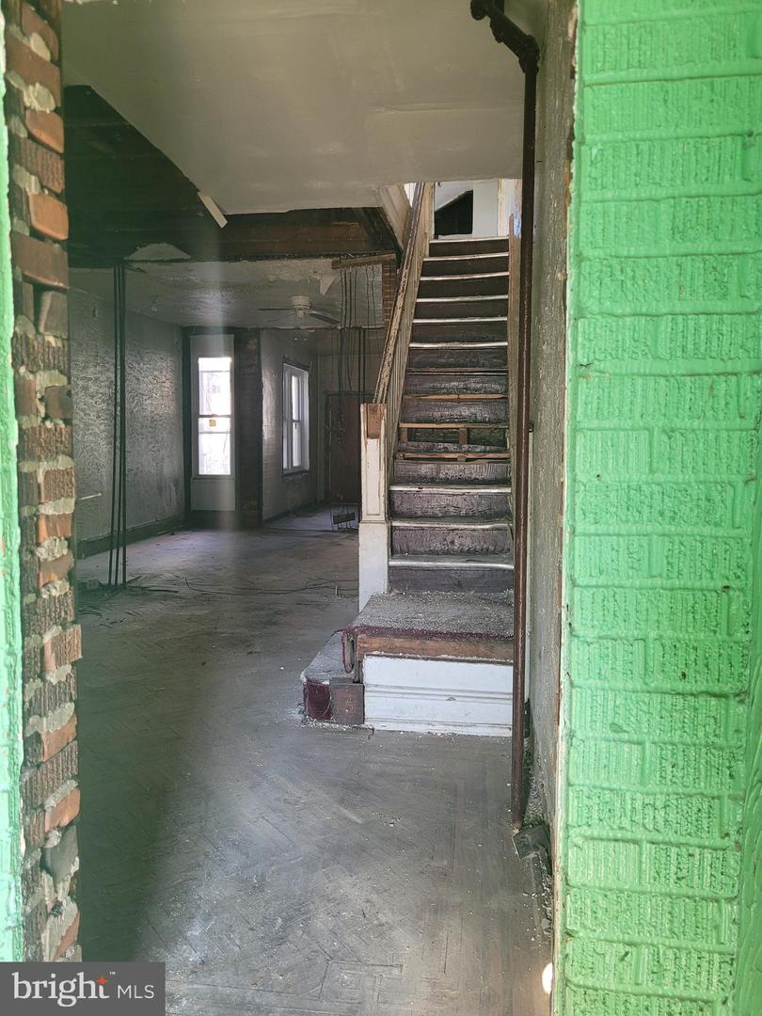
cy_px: 508
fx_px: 763
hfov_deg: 53.1
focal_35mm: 26
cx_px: 381
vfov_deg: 67.3
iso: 160
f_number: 1.8
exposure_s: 1/50
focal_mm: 5.4
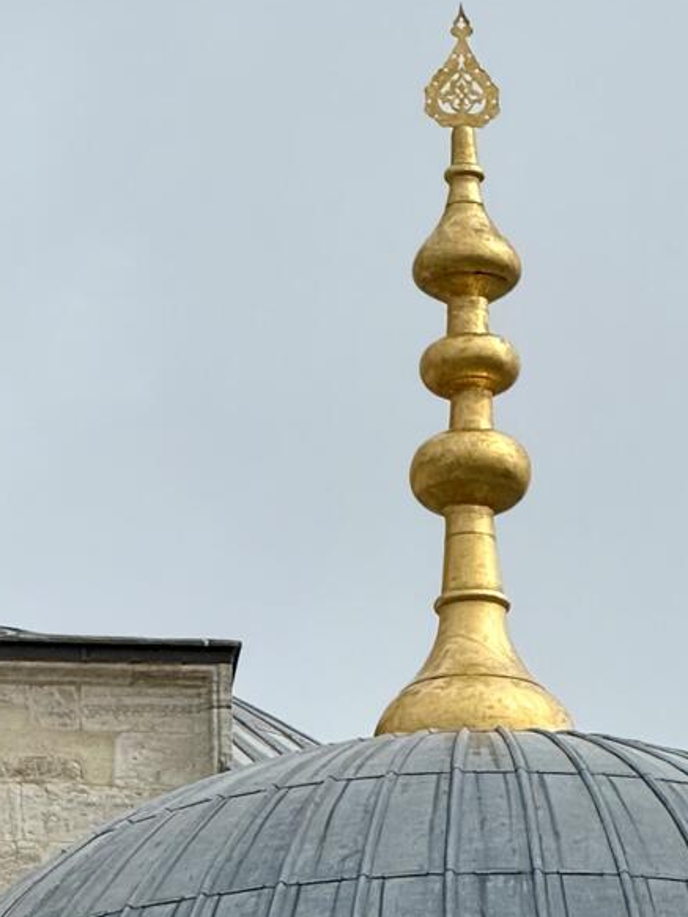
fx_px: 11175
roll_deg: -0.8
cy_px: 657
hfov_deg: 3.5
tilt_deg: +19.2
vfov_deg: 4.7
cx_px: -90
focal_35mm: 422
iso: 64
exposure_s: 1/2933
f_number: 2.8
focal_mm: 15.66
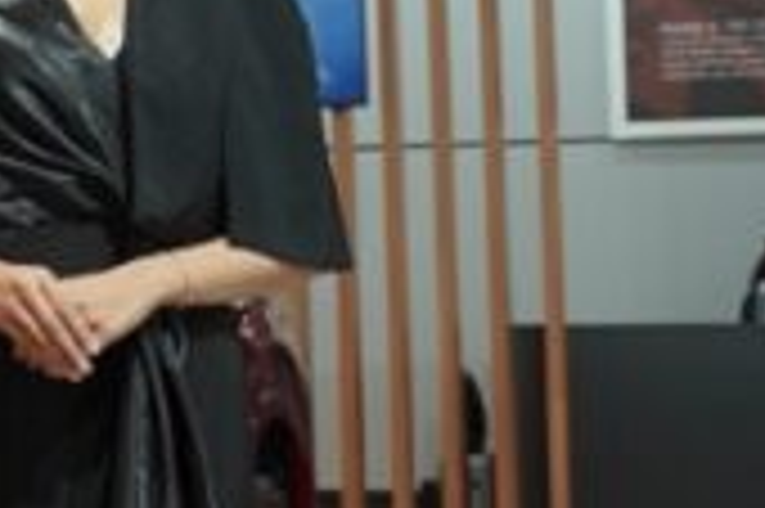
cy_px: 130
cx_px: -531
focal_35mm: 123
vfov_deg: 11.1
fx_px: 2611
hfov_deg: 14.9
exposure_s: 1/250
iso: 1000
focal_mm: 30
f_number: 3.5
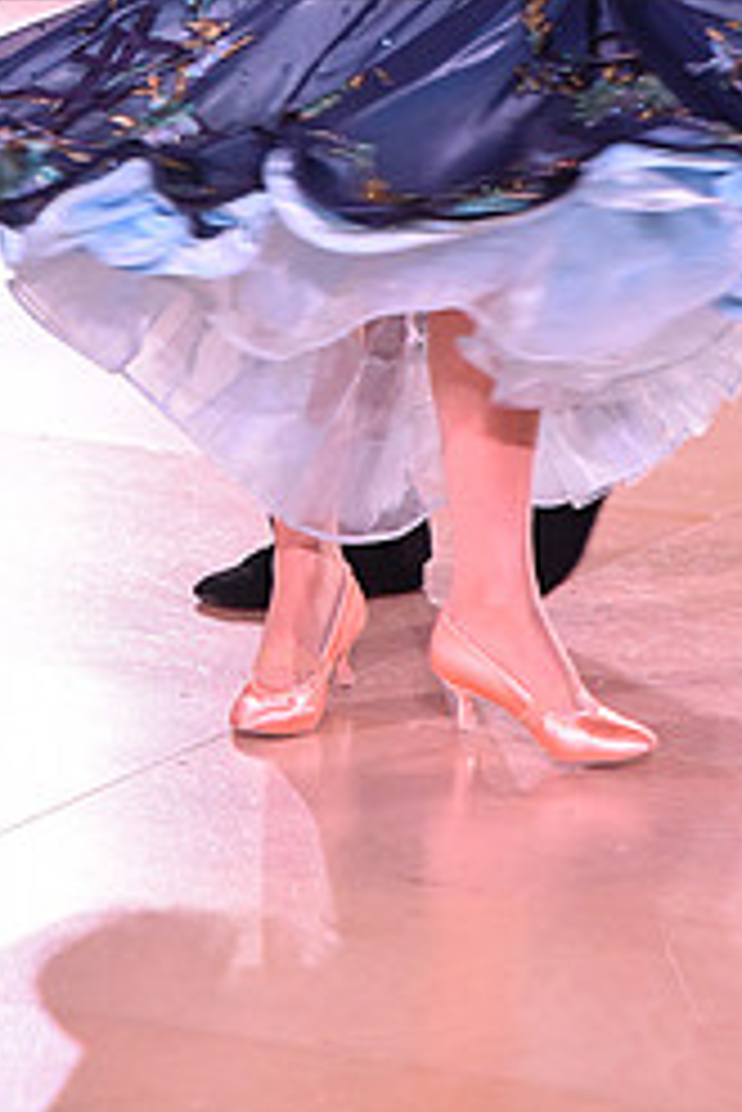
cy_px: -149
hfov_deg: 5.3
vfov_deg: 7.9
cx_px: 259
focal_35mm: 258
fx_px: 7965
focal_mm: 110
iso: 2500
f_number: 6.3
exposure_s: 1/250
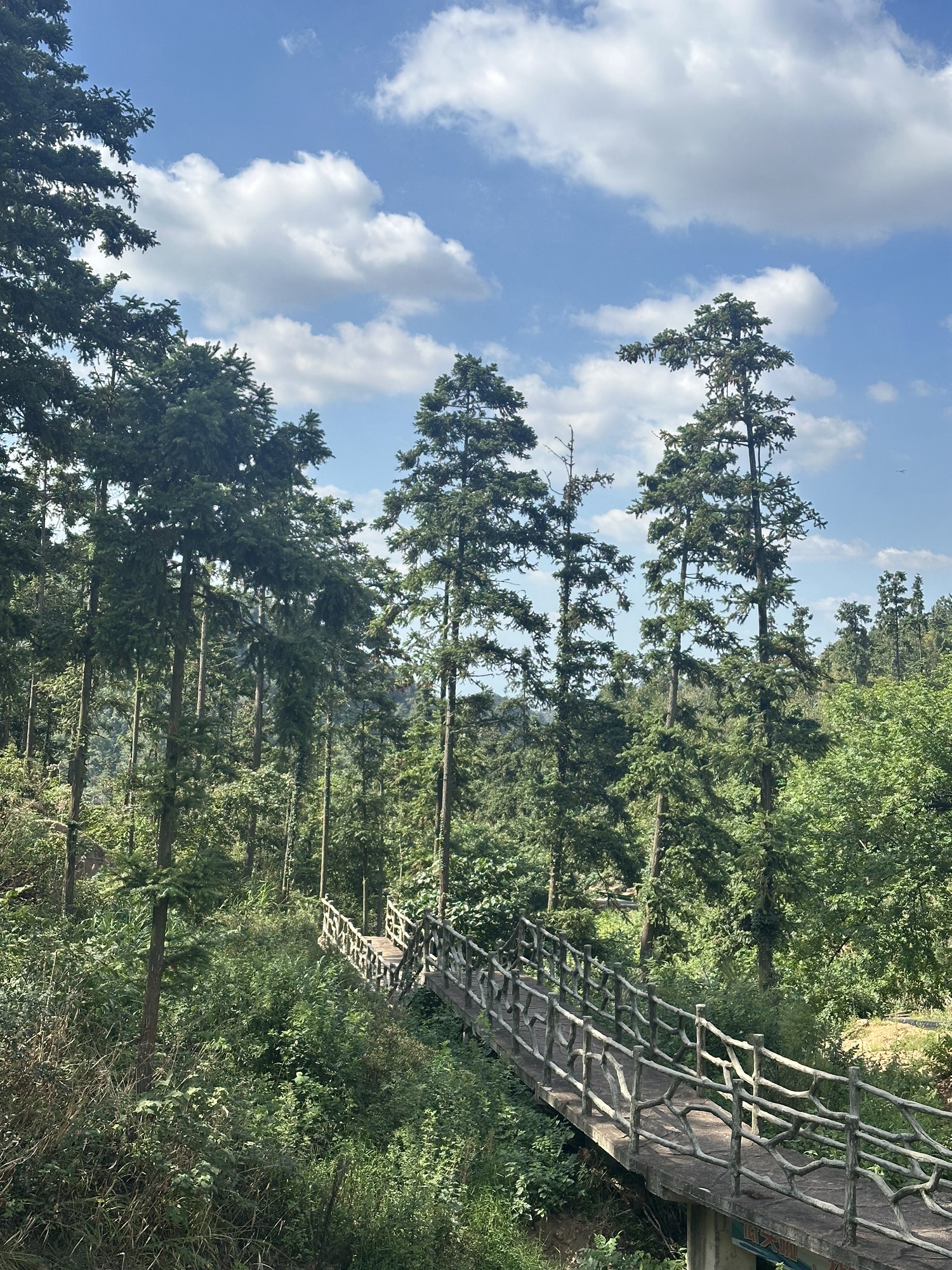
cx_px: 476
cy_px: 635
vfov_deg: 39.7
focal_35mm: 48
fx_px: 1760
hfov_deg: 30.3
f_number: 1.78
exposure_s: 1/1639
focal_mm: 6.86
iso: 64
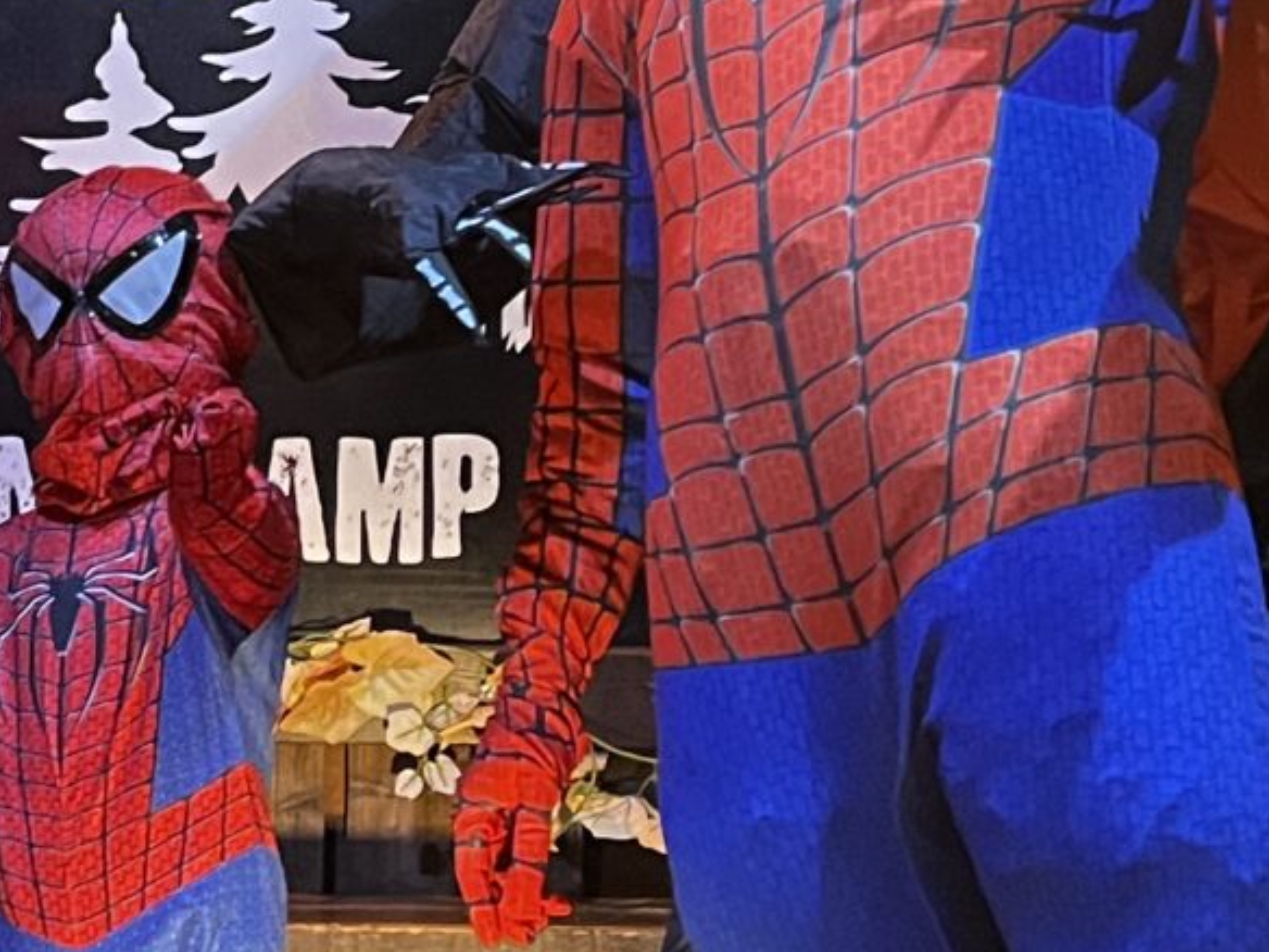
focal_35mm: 114
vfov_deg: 12.9
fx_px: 4179
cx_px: 411
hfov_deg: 17.2
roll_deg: -0.7
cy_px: 187
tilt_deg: +5.4
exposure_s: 1/50
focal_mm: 5.1
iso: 500
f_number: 1.6
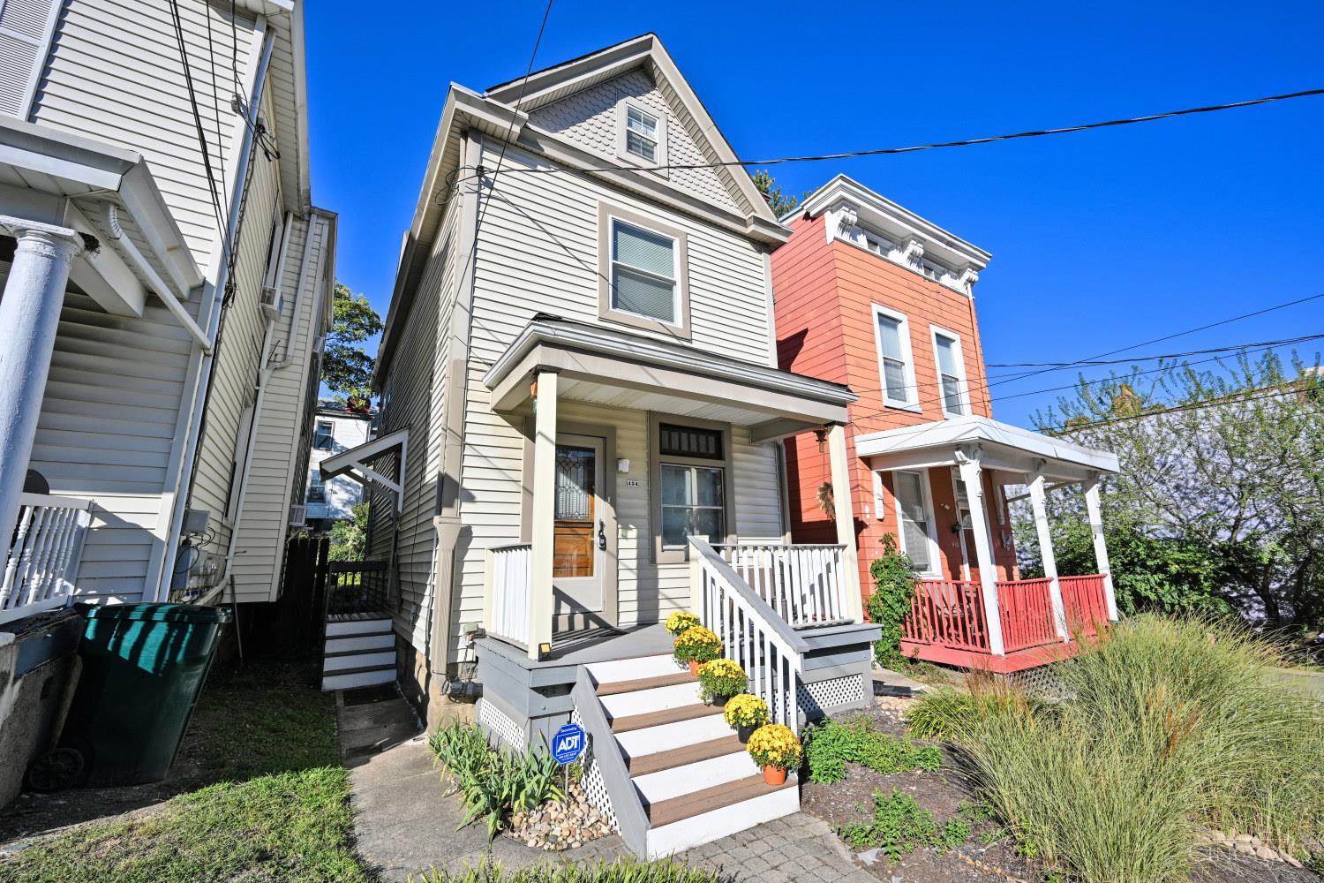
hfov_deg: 102.3
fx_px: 533
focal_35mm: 14
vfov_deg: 79.2
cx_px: 662
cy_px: 442
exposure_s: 1/400
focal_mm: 14.5
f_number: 7.1
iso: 100
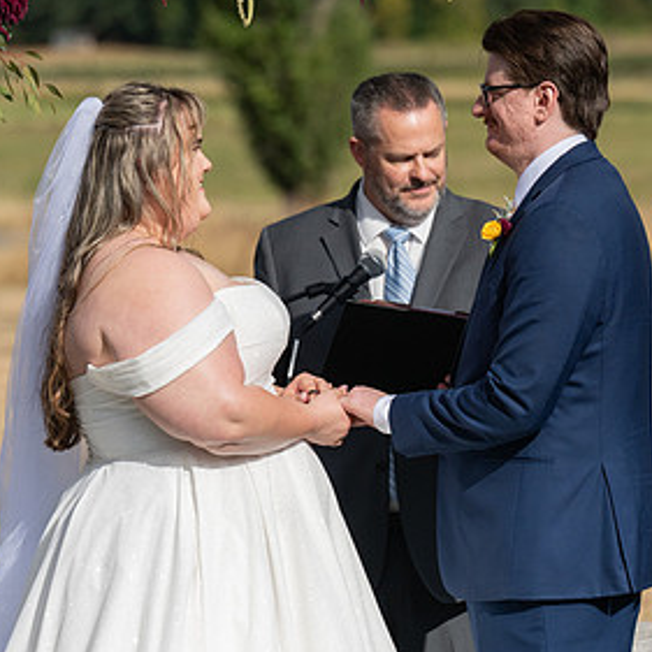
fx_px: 5604
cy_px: 365
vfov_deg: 6.7
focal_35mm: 263
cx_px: 415
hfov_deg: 6.7
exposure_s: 1/8000
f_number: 4.5
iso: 400
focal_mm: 150
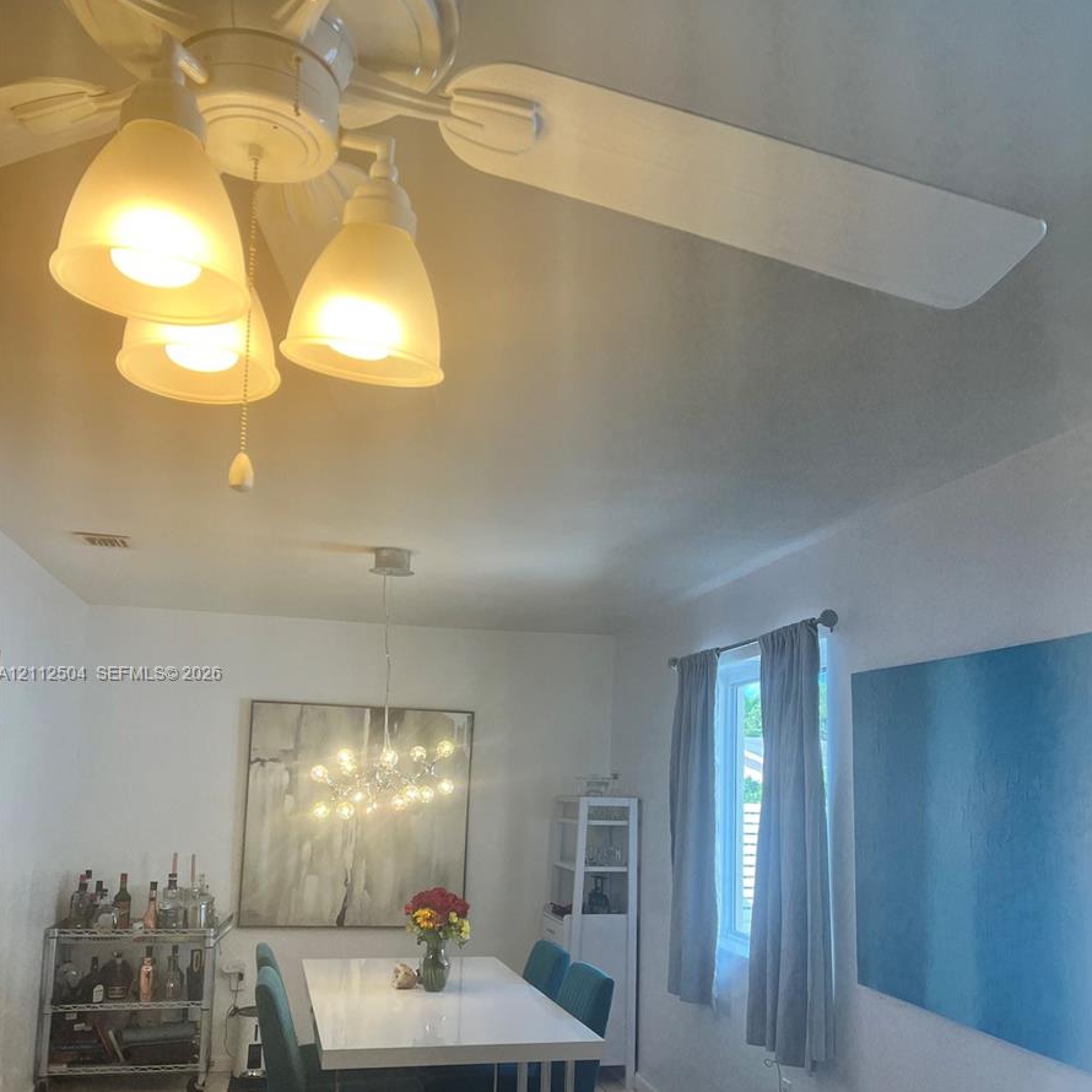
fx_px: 1106
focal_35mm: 31
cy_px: 675
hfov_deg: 52.5
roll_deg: -1.6
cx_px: 546
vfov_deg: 52.0
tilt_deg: +5.0
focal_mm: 5.1
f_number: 1.6
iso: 64
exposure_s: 1/125
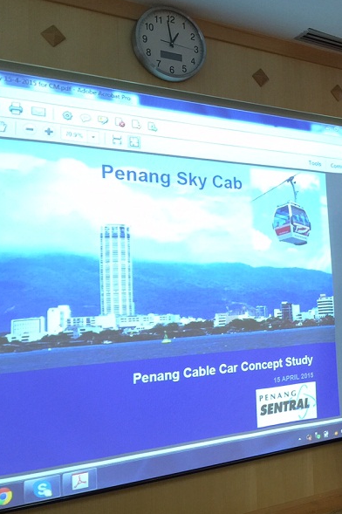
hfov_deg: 30.4
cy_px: 255
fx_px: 585
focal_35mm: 41
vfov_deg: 47.4
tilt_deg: +8.4
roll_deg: +1.0
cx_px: 339
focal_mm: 4.15
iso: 50
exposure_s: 1/15
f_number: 2.2
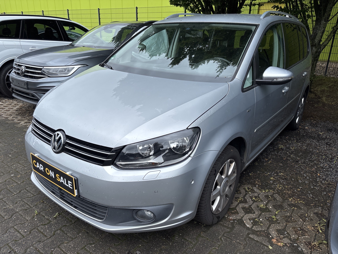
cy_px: 127
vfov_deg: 53.1
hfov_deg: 67.3
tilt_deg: -20.7
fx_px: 254
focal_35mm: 26
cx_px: 169
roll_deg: -1.7
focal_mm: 5.96
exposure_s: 1/1721
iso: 50
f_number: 1.6
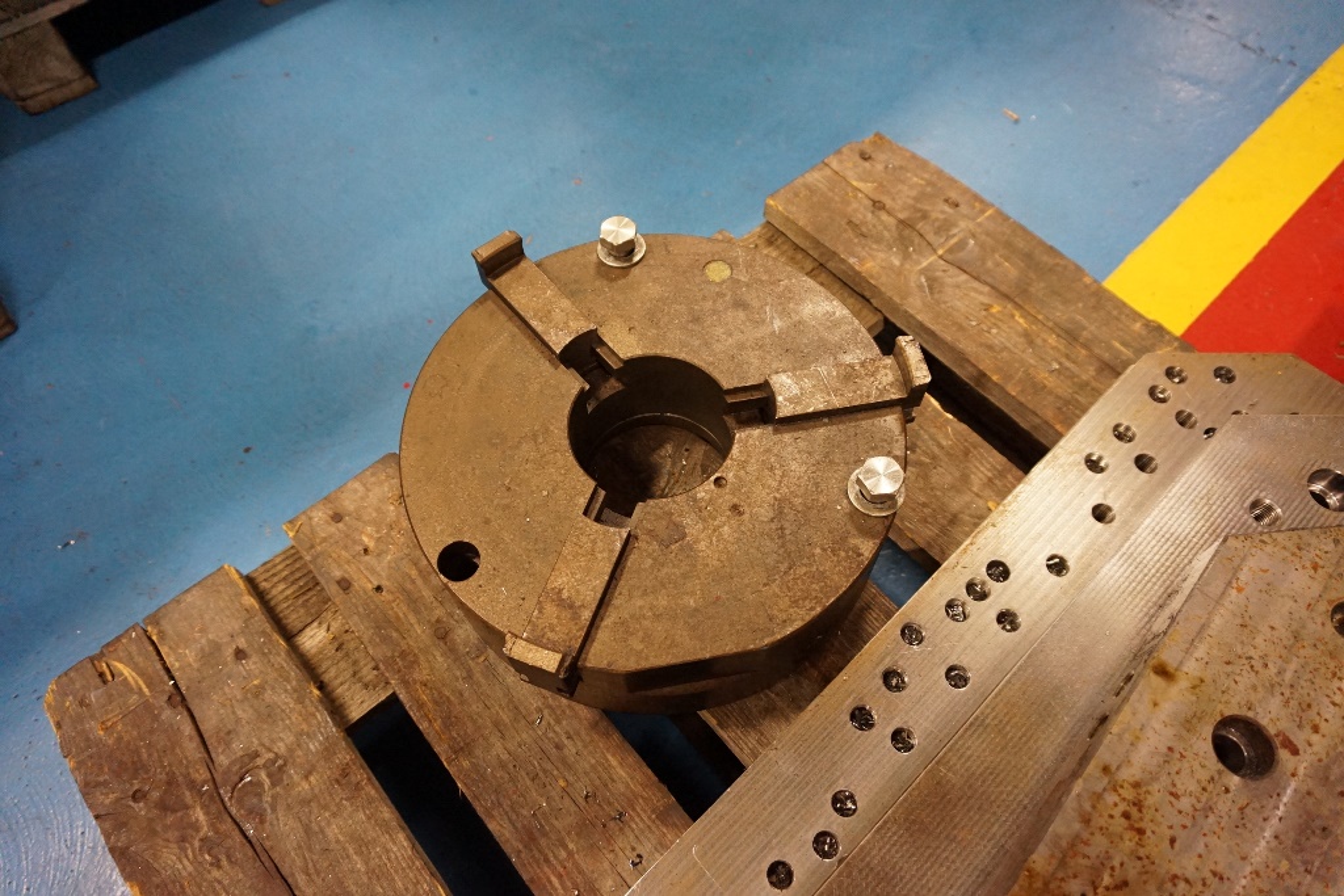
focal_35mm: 24
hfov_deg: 73.7
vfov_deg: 53.1
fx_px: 896
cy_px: 448
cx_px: 672
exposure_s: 1/160
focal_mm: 16
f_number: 3.5
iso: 3200
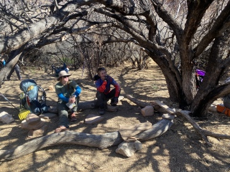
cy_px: 86
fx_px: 173
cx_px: 115
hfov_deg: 67.3
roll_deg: +0.8
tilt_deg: -15.1
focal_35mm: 26
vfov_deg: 53.0
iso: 32
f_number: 1.8
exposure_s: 1/334
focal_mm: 4.25
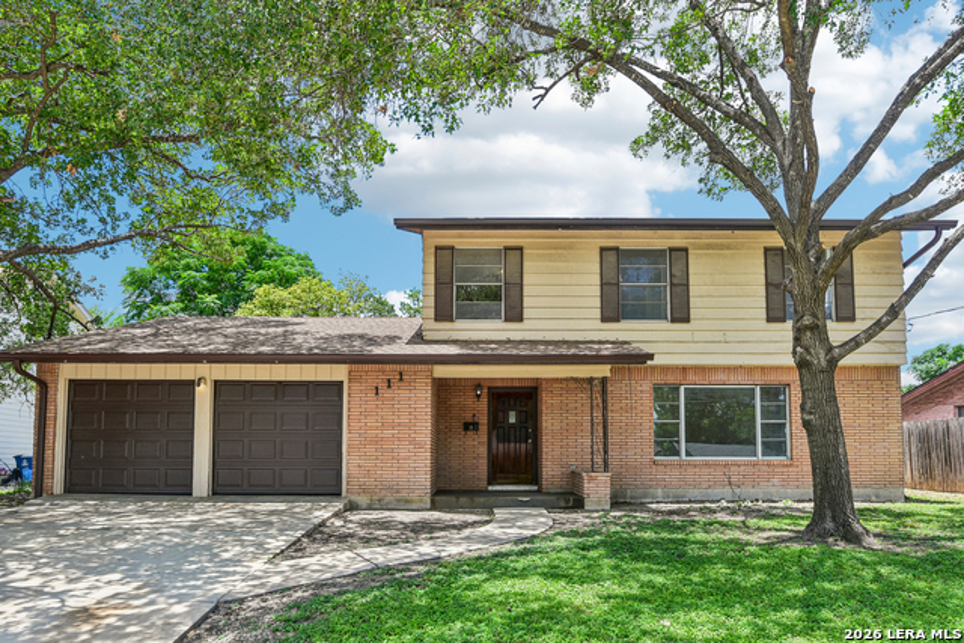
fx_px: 589
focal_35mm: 22
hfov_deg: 78.6
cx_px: 482
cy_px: 322
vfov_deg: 57.3
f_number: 8
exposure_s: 1/320
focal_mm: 22
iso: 400
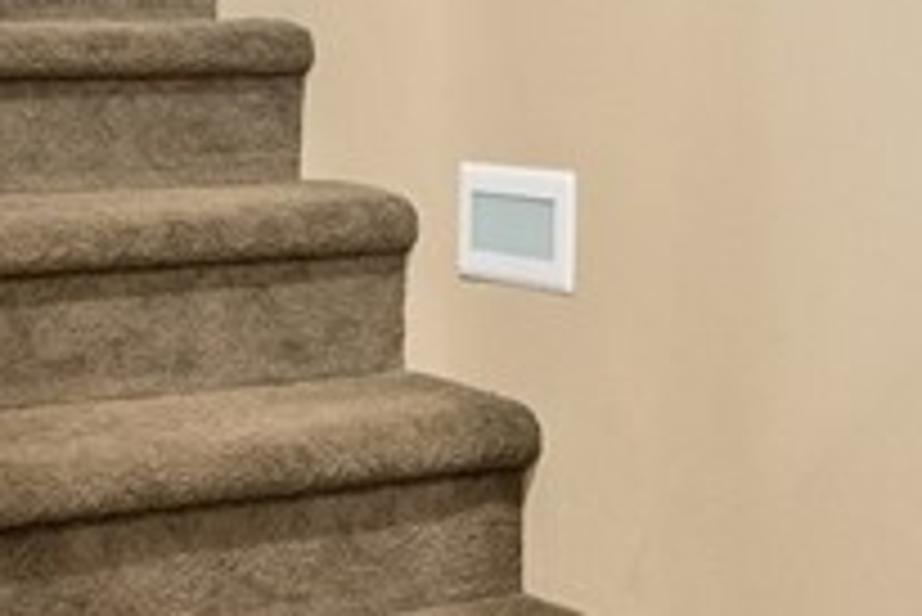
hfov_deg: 22.5
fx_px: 2307
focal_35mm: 90
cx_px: 627
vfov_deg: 15.0
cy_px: 49
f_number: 8
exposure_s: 3.2
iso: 500
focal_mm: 17
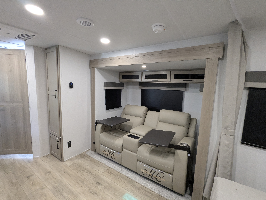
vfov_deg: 78.2
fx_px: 123
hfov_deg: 94.4
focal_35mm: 16
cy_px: 100
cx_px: 133
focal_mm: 2.35
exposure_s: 1/99.5
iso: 403
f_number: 2.2
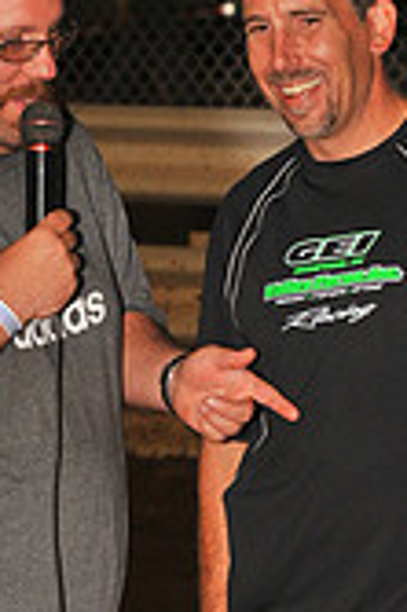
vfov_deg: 7.3
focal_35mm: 283
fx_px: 4809
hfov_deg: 4.8
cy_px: 616
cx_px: 165
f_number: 8
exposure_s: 1/320
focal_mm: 105
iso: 500
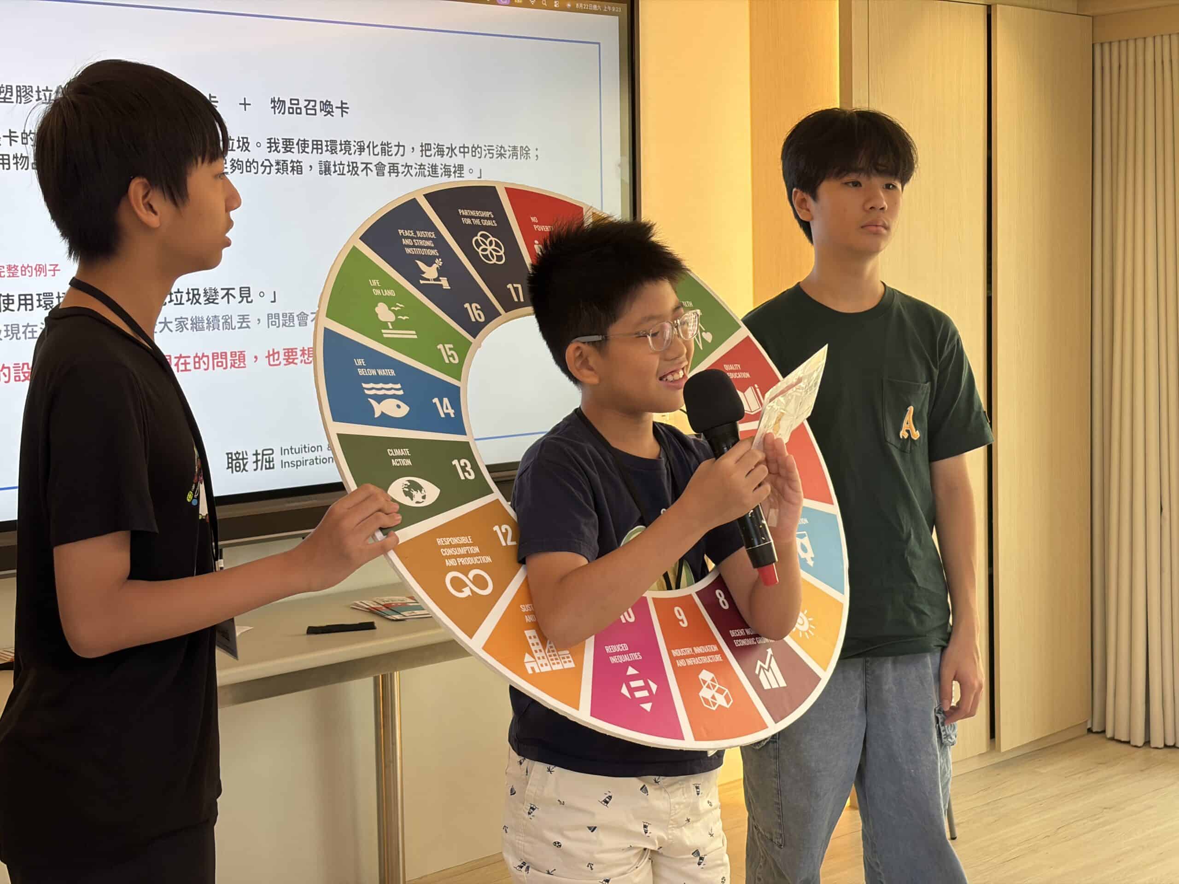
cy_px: 442
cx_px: 590
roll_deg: +2.2
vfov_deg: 28.0
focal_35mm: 52
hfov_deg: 36.8
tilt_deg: -5.3
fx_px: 1771
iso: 64
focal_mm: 5.96
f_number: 1.6
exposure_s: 1/60
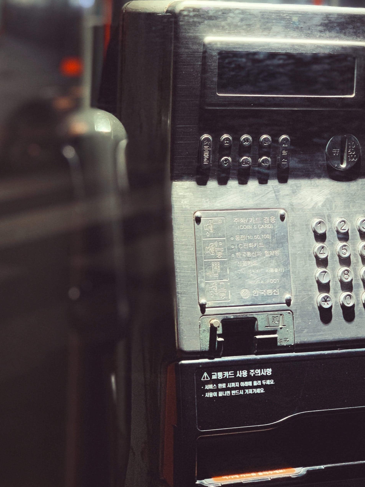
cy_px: 155
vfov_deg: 23.4
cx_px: 263
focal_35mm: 83
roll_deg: -2.5
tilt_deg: -5.6
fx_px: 1167
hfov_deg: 17.7
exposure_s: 1/60
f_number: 2.4
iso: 320
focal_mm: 6
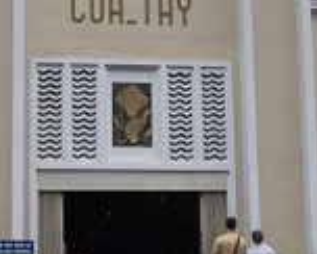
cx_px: 111
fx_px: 1108
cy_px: 44
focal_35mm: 118
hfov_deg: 16.2
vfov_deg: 13.0
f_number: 1.77
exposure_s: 1/648
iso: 80
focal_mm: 5.35
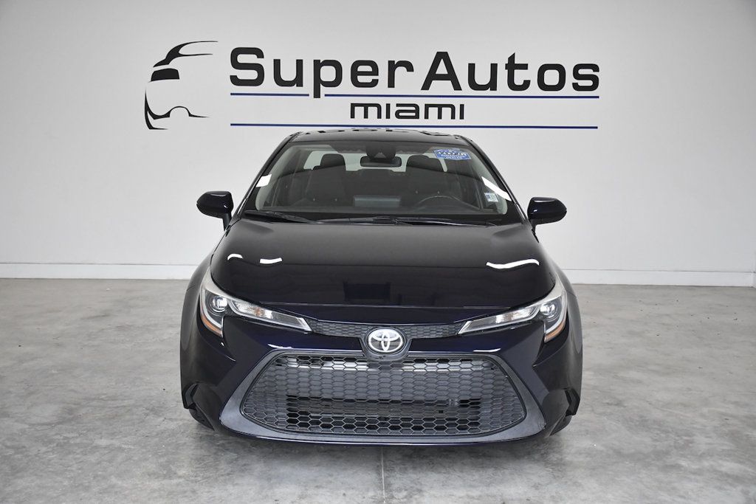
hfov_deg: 48.5
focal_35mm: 40
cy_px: 252
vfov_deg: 33.4
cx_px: 378
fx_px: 840
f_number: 4
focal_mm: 27
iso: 2500
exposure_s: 1/2000
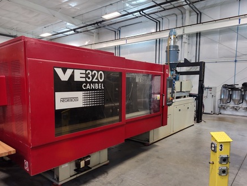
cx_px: 118
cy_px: 99
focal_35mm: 26
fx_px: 186
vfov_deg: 53.1
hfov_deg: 67.2
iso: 456
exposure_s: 1/120
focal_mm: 5.56
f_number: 1.88
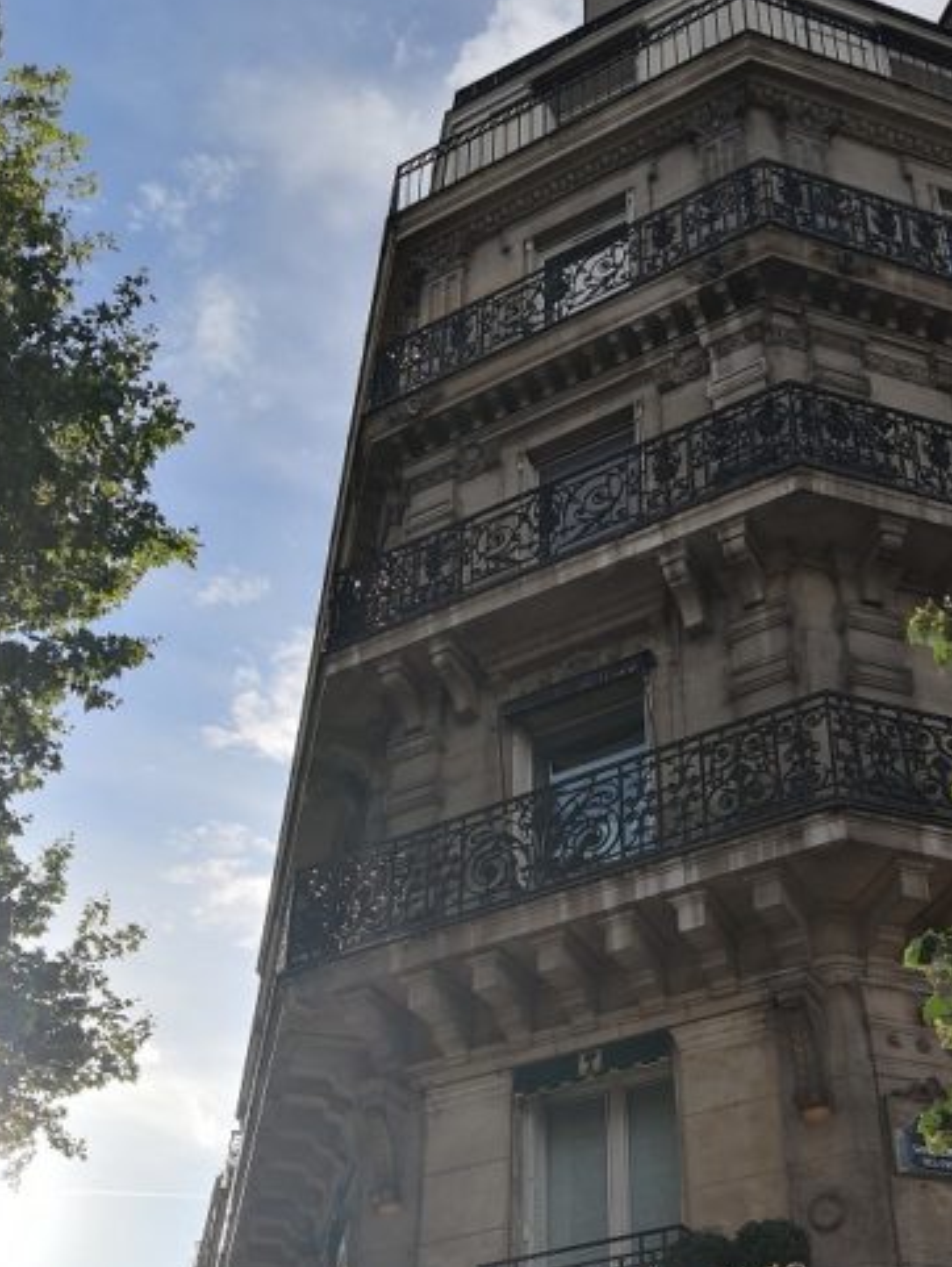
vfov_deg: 43.4
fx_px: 1539
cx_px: 580
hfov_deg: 34.2
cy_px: 944
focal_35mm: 42
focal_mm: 3.95
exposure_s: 1/2833
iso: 50
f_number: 1.6
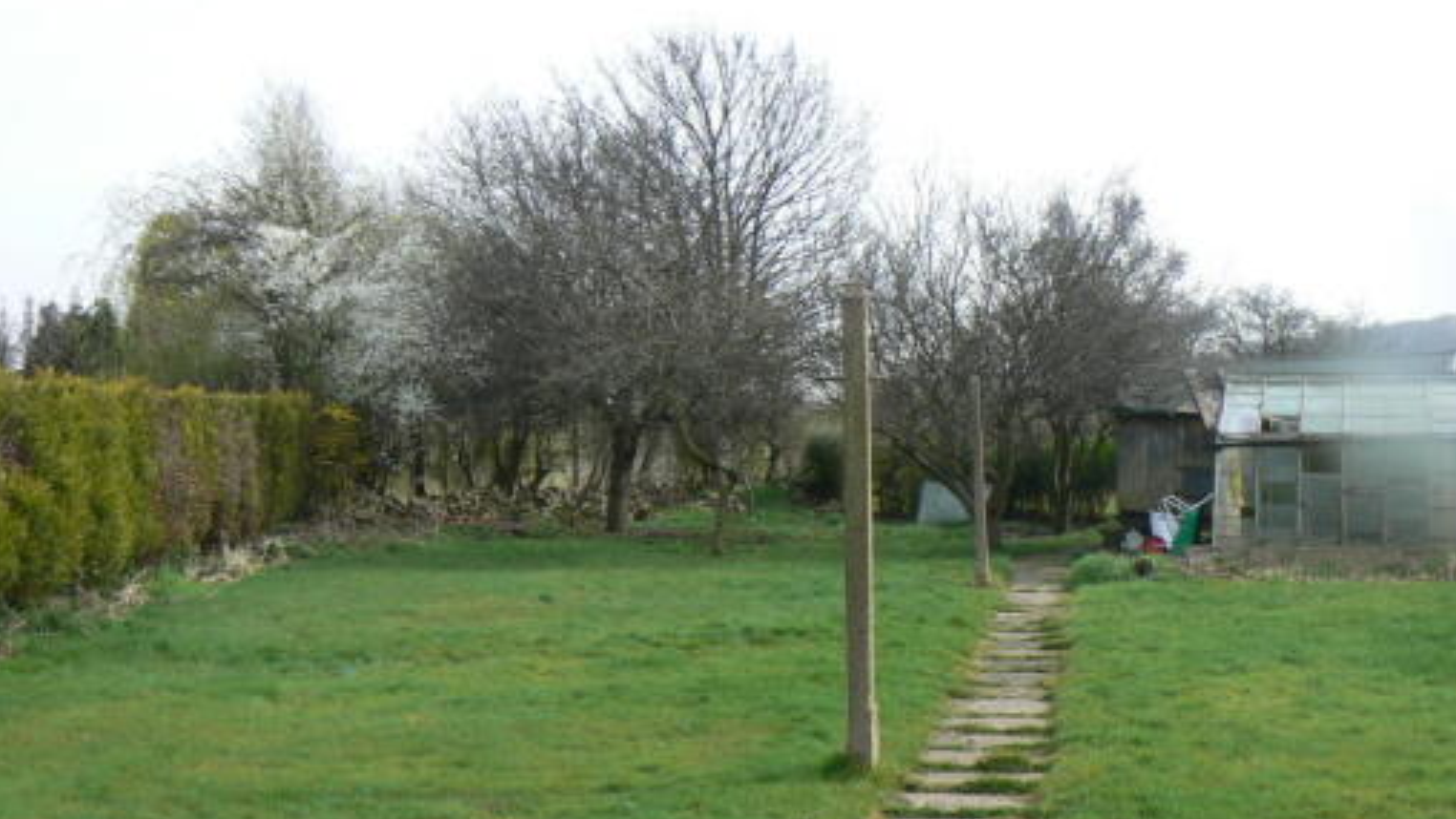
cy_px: 520
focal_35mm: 45
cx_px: 824
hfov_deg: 45.4
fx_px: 1738
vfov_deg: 26.4
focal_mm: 6
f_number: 5.6
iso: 80
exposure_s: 1/250
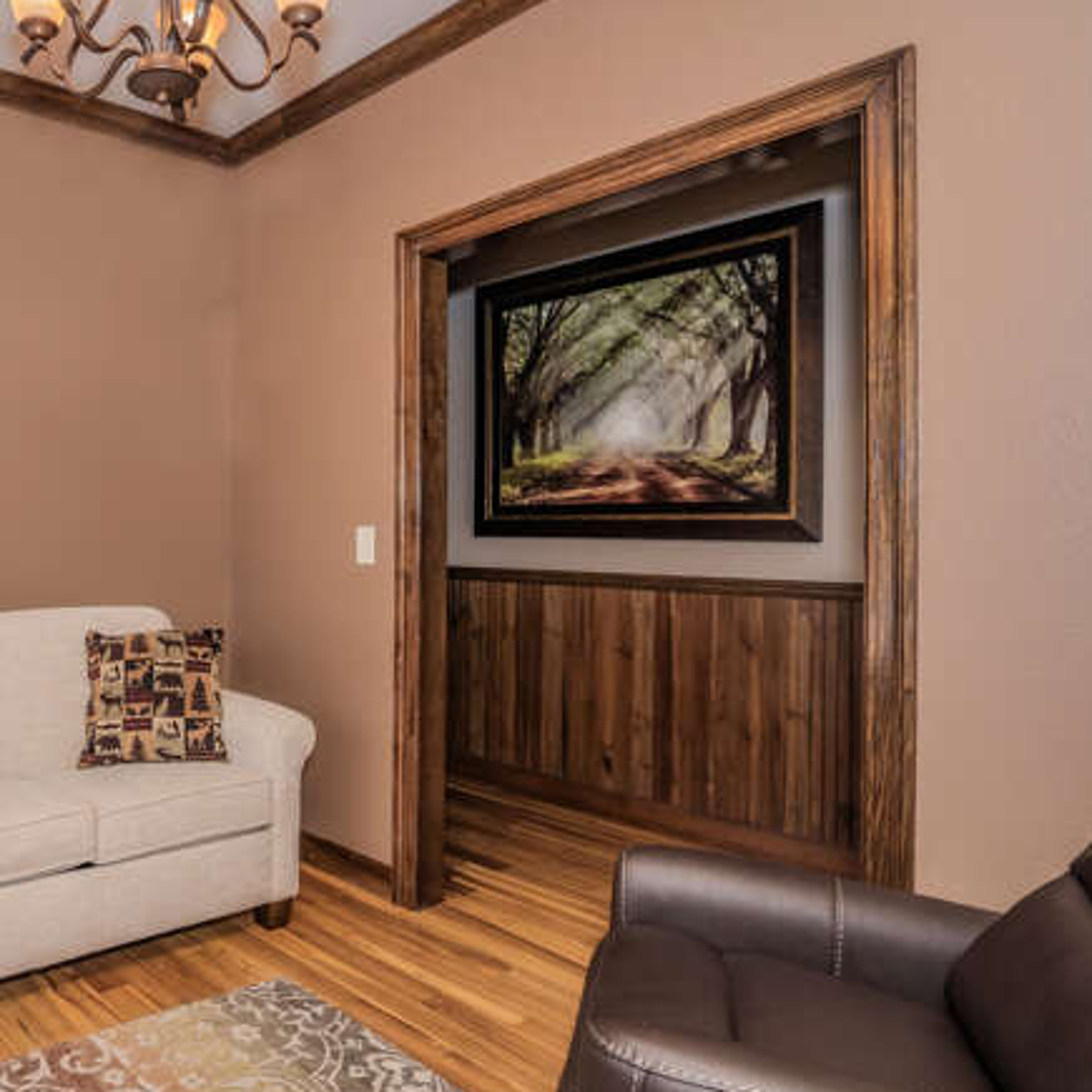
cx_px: 201
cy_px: 540
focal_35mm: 24
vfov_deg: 65.0
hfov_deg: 59.3
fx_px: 857
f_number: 8
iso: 1000
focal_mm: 16
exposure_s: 1/160
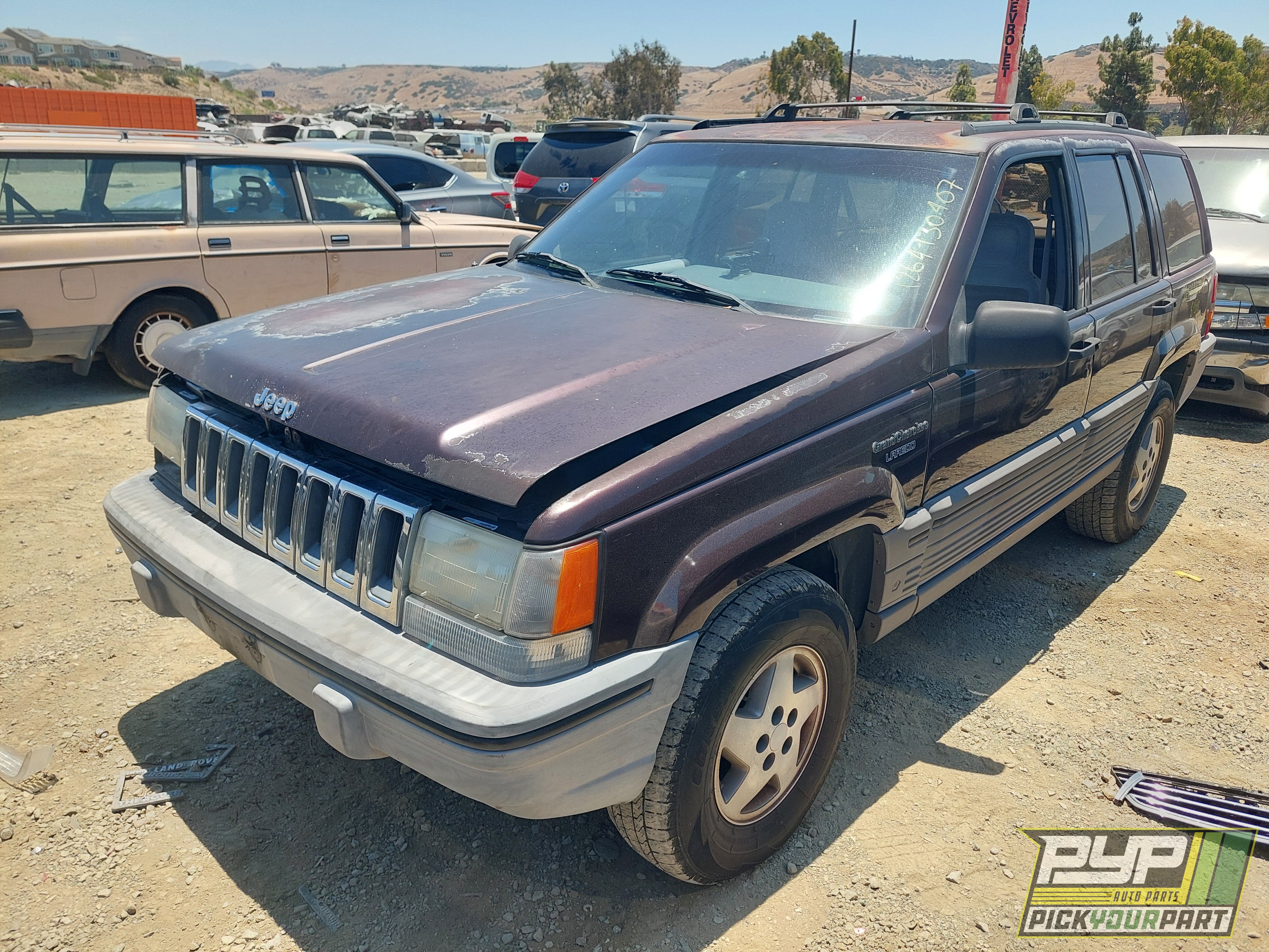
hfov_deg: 71.6
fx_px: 880
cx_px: 634
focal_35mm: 24
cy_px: 476
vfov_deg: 56.8
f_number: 1.8
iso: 40
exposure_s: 1/809
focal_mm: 5.23
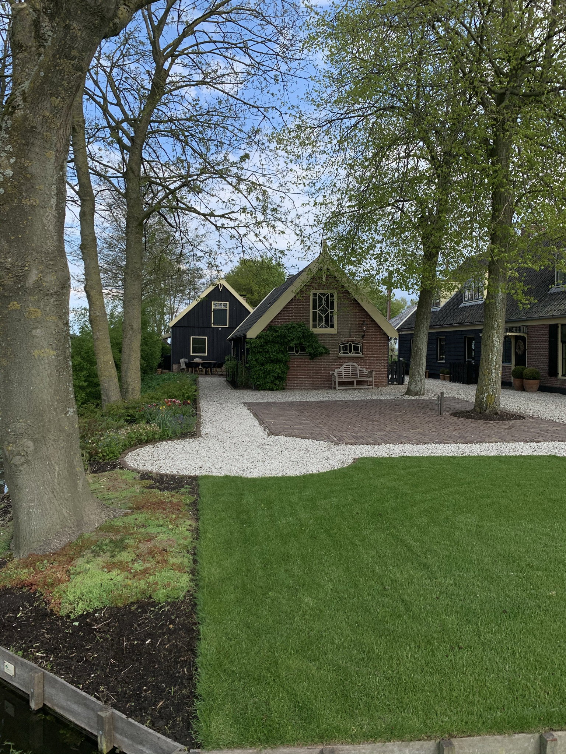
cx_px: 283
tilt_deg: -2.5
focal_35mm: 26
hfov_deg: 53.1
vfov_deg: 67.3
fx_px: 567
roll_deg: -1.2
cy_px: 377
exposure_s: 1/2075
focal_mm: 4.25
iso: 25
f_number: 1.8
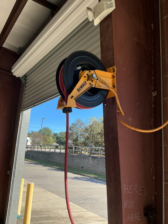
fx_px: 188
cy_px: 112
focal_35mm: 29
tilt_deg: +14.4
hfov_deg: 48.2
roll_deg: -4.0
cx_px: 84
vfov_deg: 61.7
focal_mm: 3
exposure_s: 1/642
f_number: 1.8
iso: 25
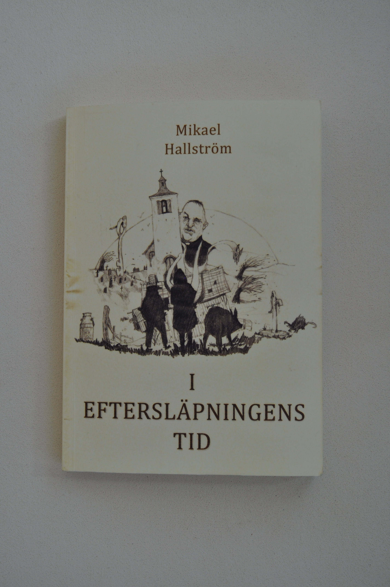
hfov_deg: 26.4
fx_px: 831
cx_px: 195
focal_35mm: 51
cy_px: 294
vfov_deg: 38.9
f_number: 6.3
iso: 200
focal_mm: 34
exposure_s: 1/160
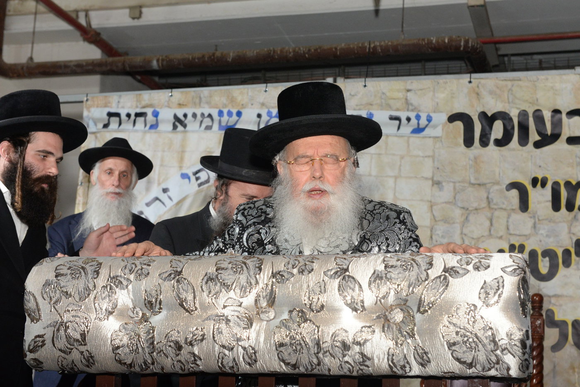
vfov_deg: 19.5
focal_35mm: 70
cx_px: 290
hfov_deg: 28.8
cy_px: 194
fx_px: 1128
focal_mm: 70
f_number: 8
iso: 2500
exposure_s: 1/200
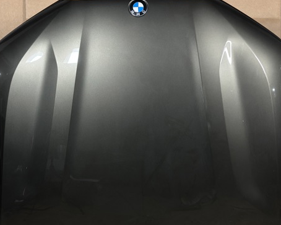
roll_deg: +0.7
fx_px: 549
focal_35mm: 66
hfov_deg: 28.7
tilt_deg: -15.3
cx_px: 139
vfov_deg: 23.1
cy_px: 126
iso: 200
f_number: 1.78
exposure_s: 1/50
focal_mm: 6.86
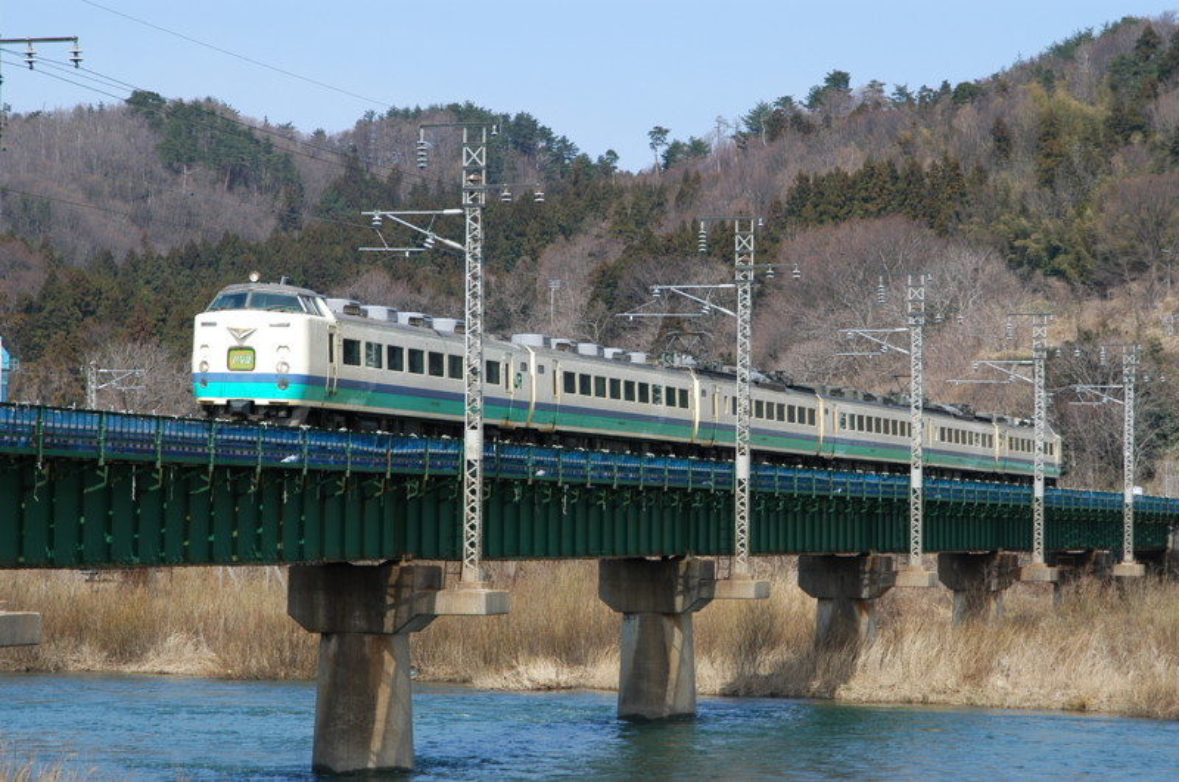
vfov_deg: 10.7
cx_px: 590
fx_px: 4170
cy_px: 391
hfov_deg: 16.1
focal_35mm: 128
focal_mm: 85
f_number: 5.6
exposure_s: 1/800
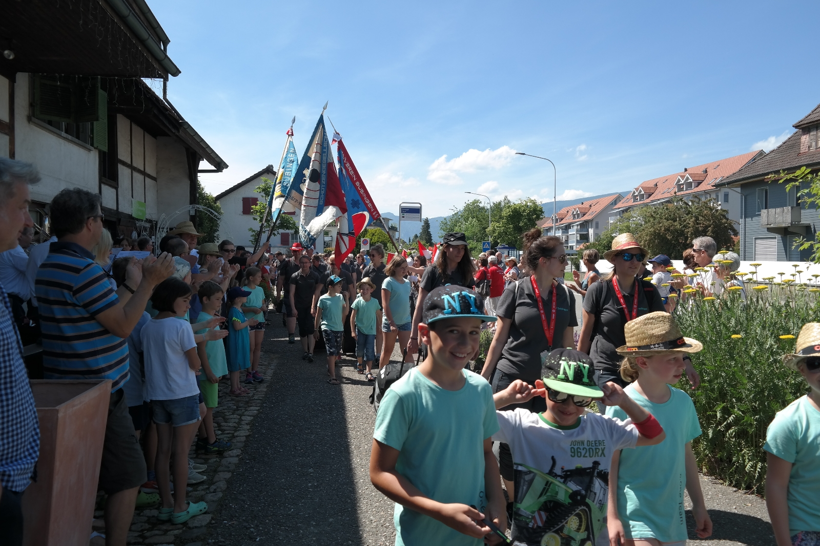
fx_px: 615
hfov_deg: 67.4
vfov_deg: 47.9
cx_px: 410
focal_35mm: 27
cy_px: 273
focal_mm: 18
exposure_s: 1/250
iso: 100
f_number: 6.3
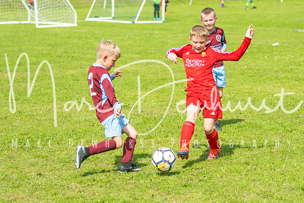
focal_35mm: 145
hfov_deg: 14.1
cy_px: 77
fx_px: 1227
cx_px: 177
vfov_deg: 9.4
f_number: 3.2
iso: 250
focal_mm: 78
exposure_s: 1/2500
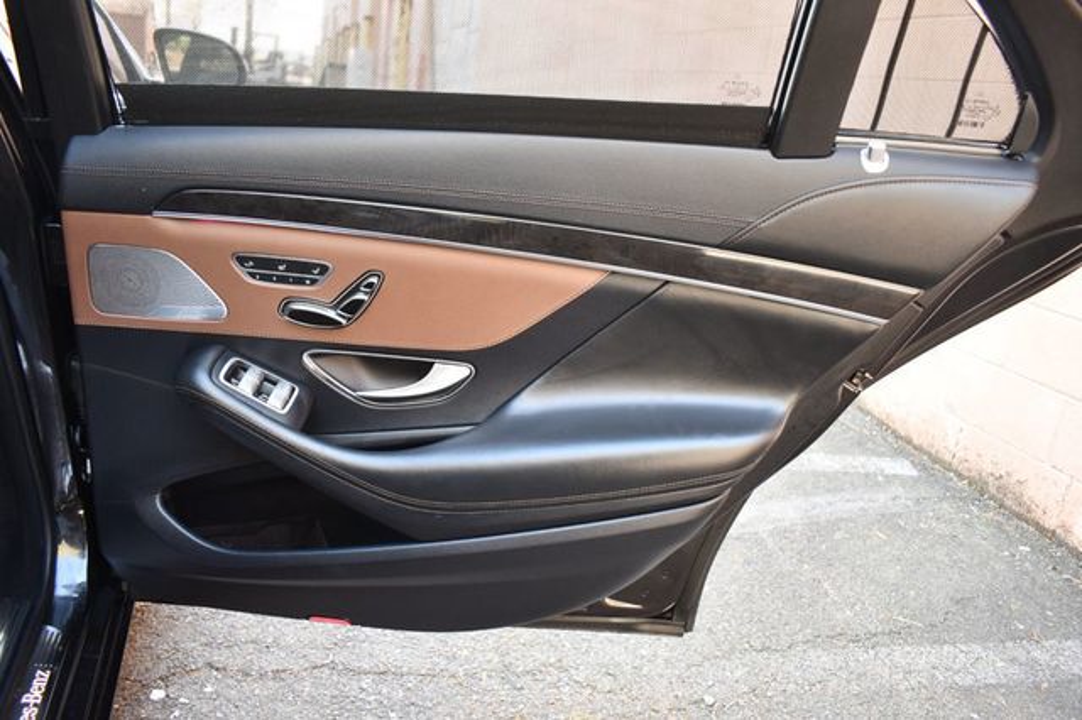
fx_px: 811
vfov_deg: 47.9
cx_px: 541
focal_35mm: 27
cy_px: 360
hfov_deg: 67.4
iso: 1100
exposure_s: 1/125
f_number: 3.5
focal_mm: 18
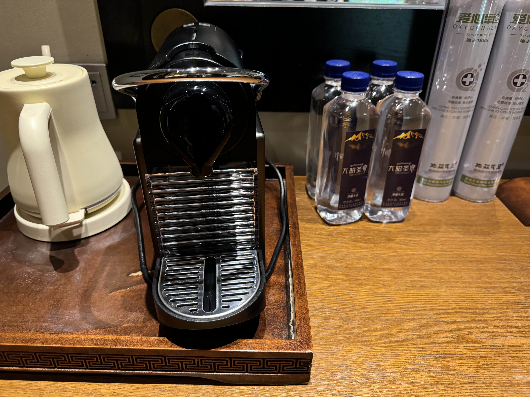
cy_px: 198
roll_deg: -0.9
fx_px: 367
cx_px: 265
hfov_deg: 71.6
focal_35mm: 24
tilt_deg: -30.0
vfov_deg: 56.8
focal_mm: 6.76
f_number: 1.78
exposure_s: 1/50
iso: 640
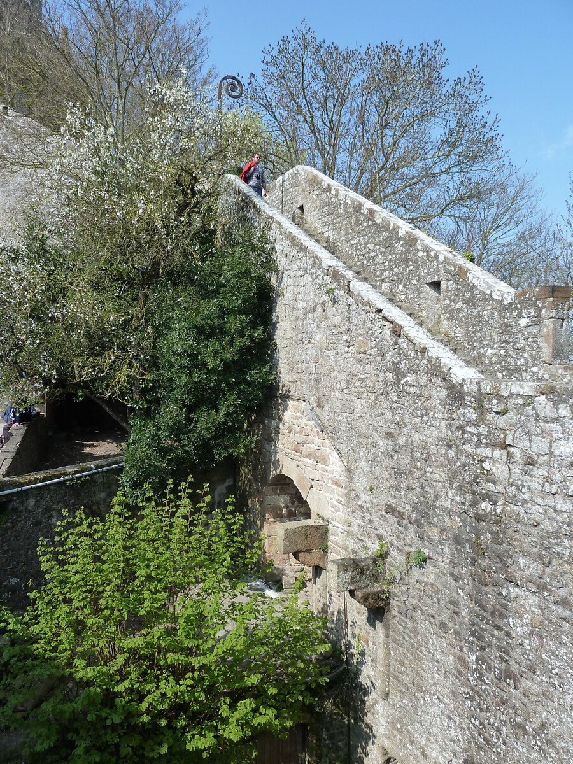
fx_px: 552
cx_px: 286
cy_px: 382
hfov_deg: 54.9
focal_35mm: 25
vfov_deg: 69.4
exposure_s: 1/400
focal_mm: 4.1
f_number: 4
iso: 125
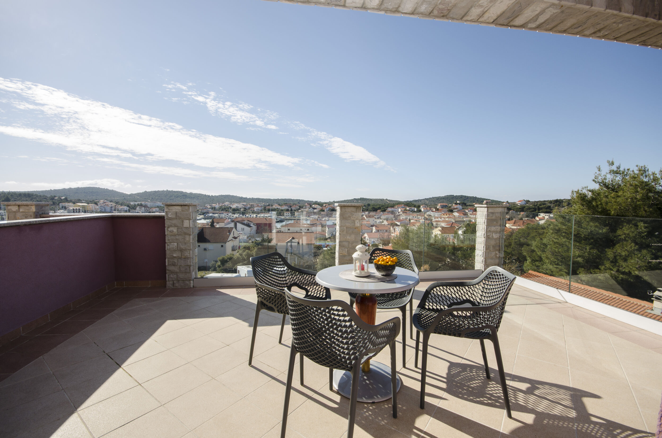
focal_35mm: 15
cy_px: 219
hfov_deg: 100.5
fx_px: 275
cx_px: 331
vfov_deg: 77.1
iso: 100
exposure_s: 1/200
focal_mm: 10
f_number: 9
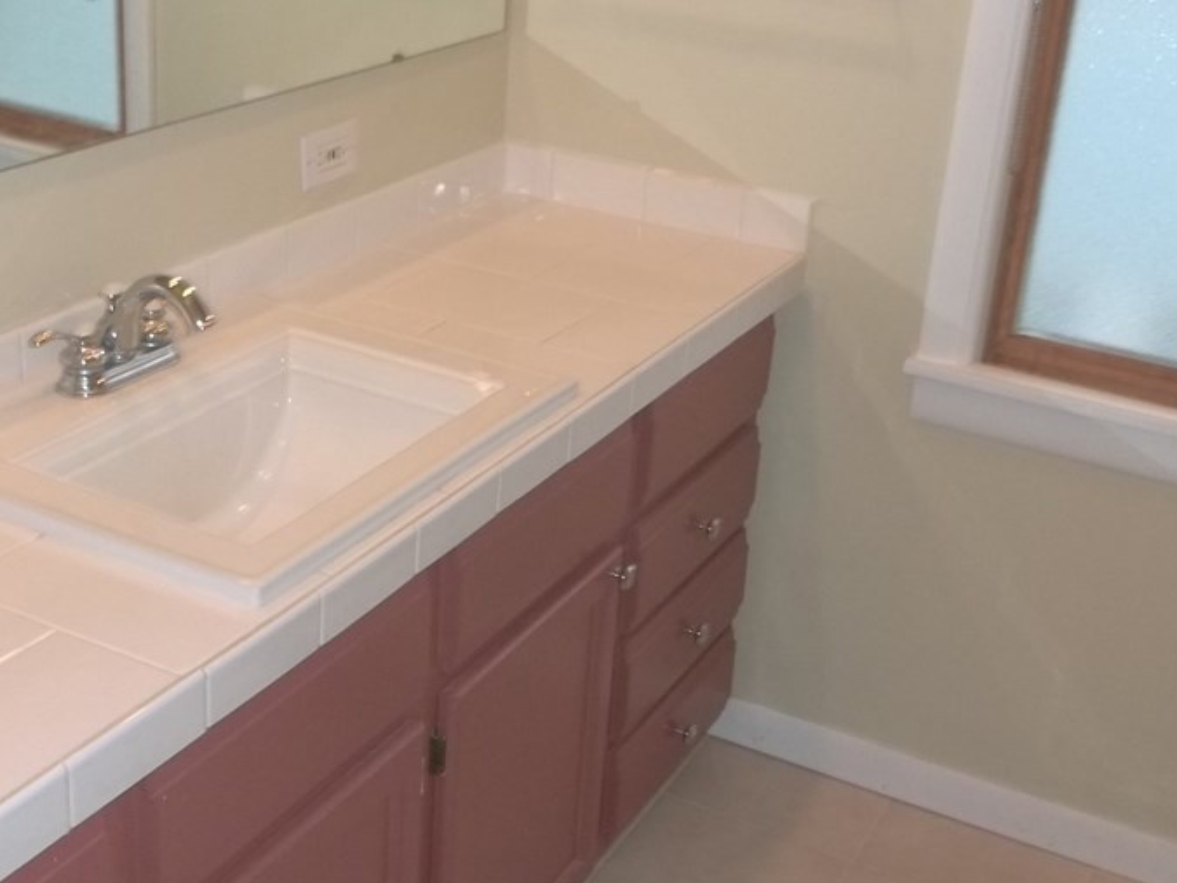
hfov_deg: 38.1
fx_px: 1700
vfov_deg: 29.1
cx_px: 529
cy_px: 416
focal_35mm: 50
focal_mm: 5.9
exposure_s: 1/30
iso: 160
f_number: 3.3
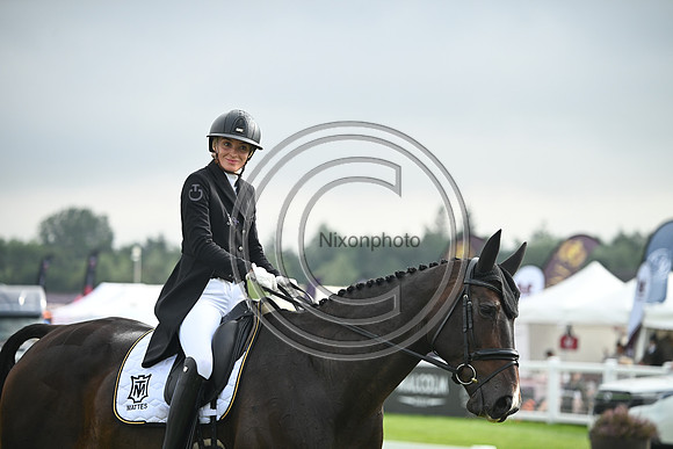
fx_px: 3646
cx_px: 336
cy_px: 224
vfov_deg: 7.0
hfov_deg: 10.5
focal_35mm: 195
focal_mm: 195
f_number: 5
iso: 720
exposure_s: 1/1250
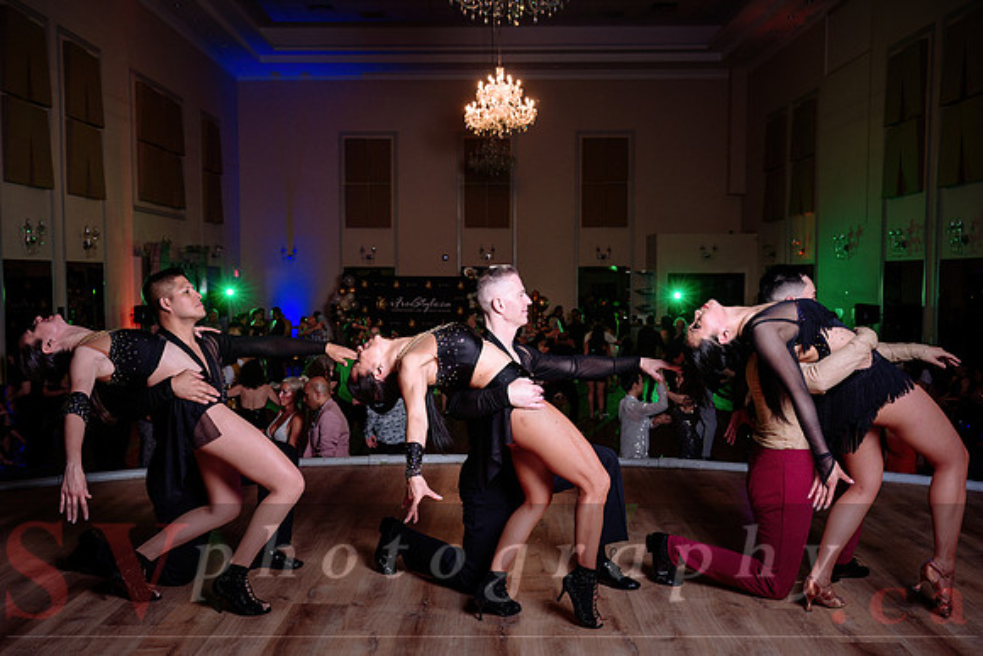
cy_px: 339
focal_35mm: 34
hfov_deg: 55.3
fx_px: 938
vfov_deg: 38.5
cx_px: 465
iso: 500
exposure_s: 1/100
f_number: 5
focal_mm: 32.5
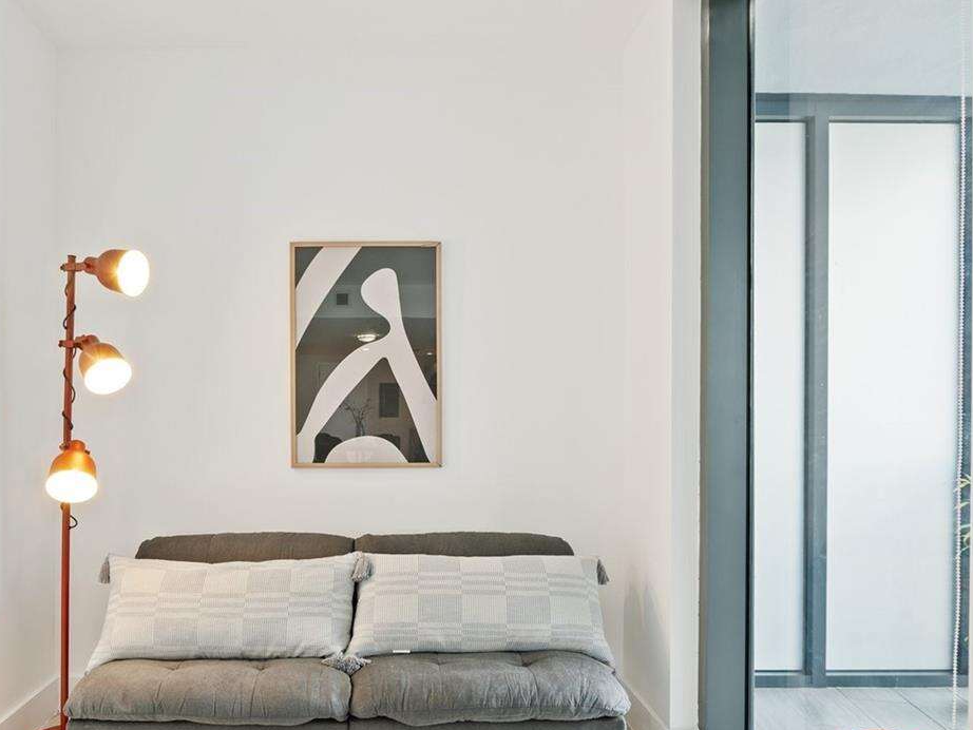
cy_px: 441
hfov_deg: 68.5
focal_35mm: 25
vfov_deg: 54.5
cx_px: 379
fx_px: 703
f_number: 8
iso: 200
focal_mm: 15
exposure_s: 1/2.5
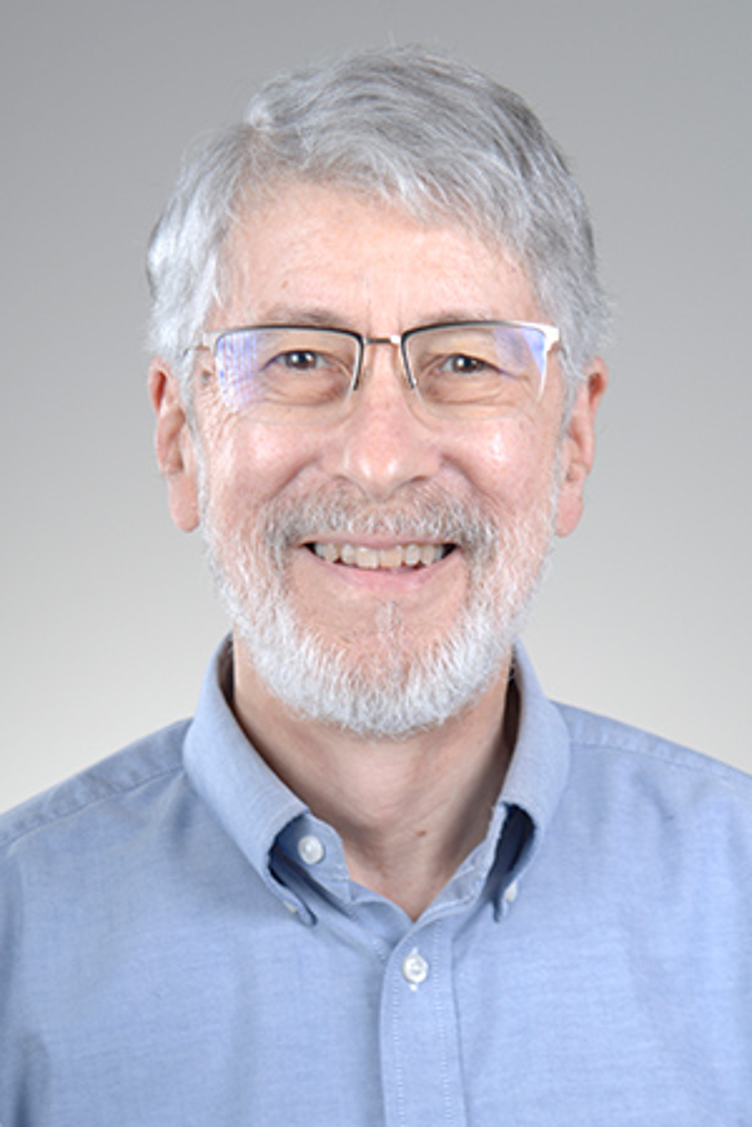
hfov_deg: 14.7
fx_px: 2914
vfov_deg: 21.9
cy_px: 564
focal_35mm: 93
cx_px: 376
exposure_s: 1/250
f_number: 5.6
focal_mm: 62
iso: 200
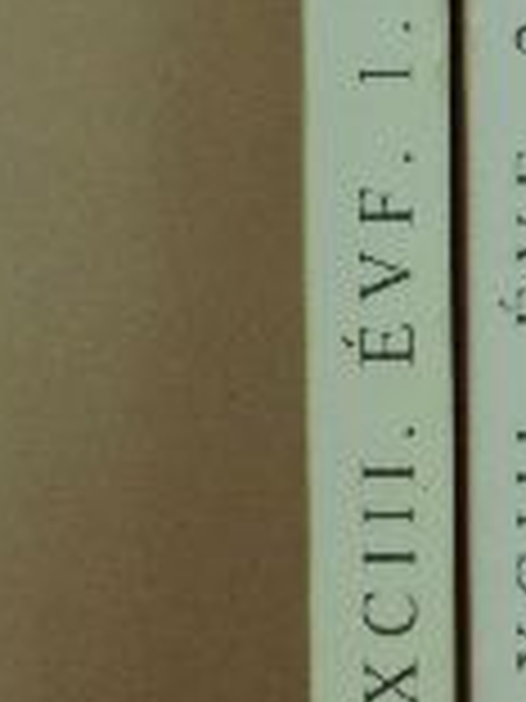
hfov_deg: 6.5
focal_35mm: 225
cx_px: 733
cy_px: 486
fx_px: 4559
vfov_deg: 8.8
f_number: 3.7
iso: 560
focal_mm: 9.8
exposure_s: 1/60
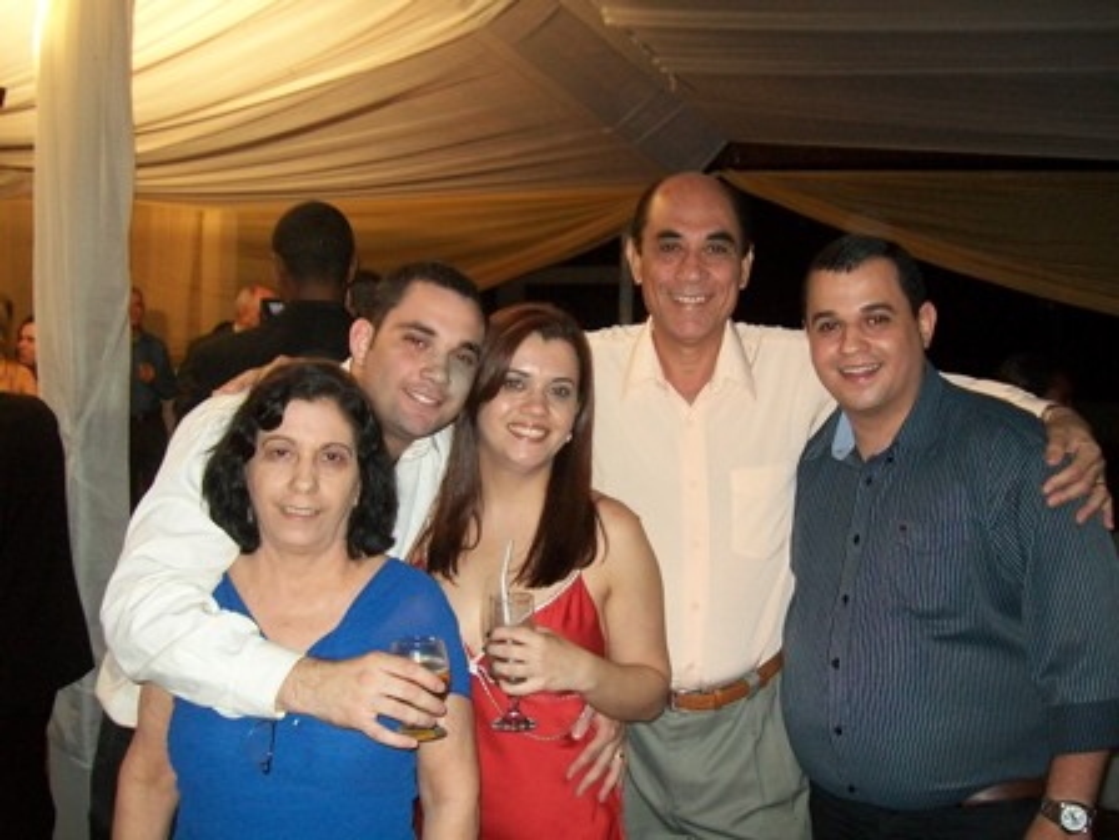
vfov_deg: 39.7
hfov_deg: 51.4
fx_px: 1164
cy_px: 420
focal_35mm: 36
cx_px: 560
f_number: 2.7
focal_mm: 6
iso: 200
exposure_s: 1/30
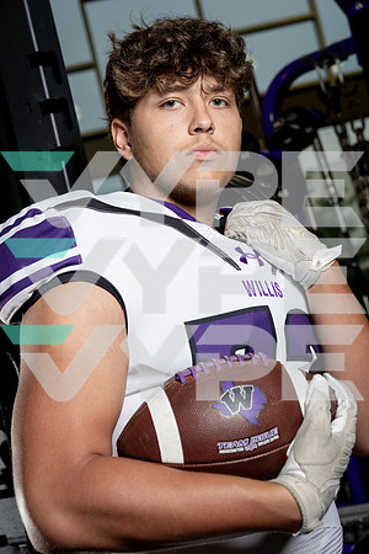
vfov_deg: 35.1
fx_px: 876
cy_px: 277
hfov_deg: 23.8
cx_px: 184
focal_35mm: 57
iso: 640
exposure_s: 1/250
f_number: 5.6
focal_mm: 57
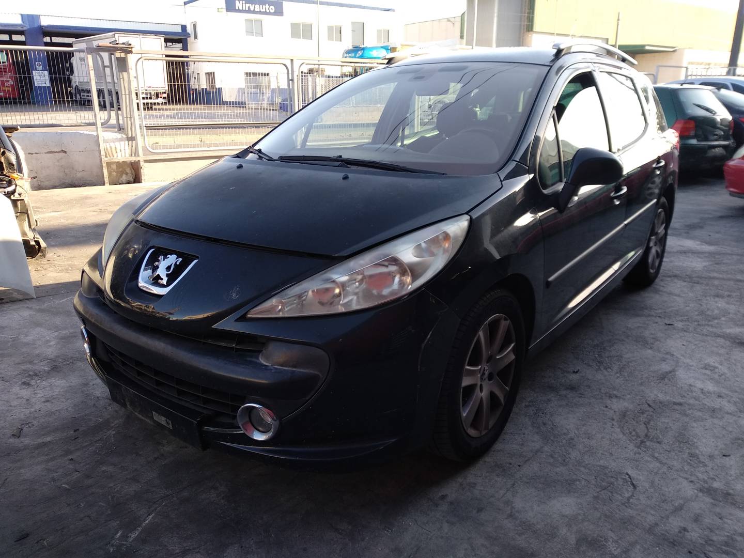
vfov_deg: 53.1
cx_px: 372
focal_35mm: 26
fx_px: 559
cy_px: 279
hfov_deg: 67.3
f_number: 2.2
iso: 125
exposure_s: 1/124
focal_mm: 3.83
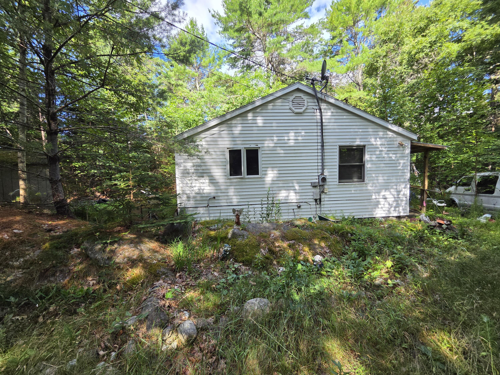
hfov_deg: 106.2
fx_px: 188
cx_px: 250
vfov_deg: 89.9
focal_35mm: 13
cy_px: 188
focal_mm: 2.2
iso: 100
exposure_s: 1/643
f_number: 2.2
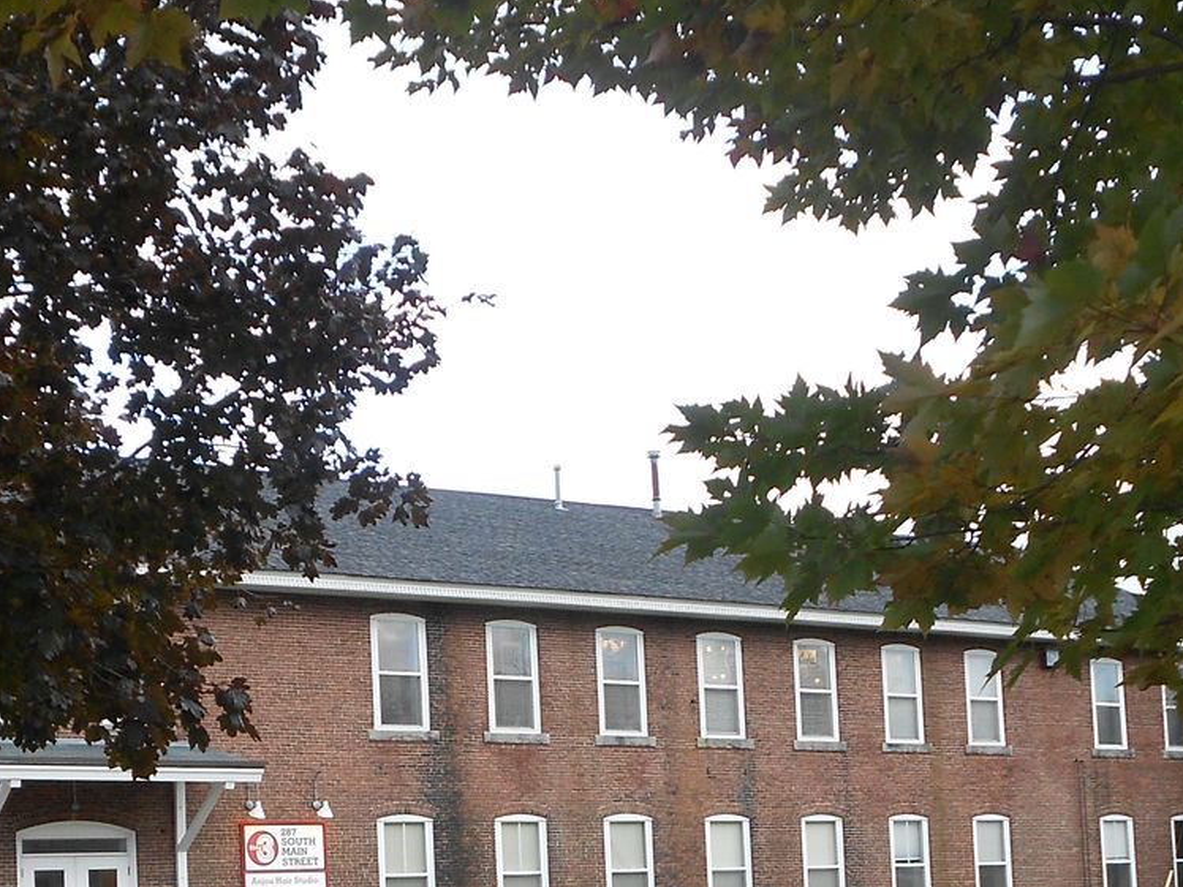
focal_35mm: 62
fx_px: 2119
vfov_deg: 22.9
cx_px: 493
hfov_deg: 31.1
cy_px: 840
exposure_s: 1/60
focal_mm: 5.1
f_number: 3.4
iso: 80
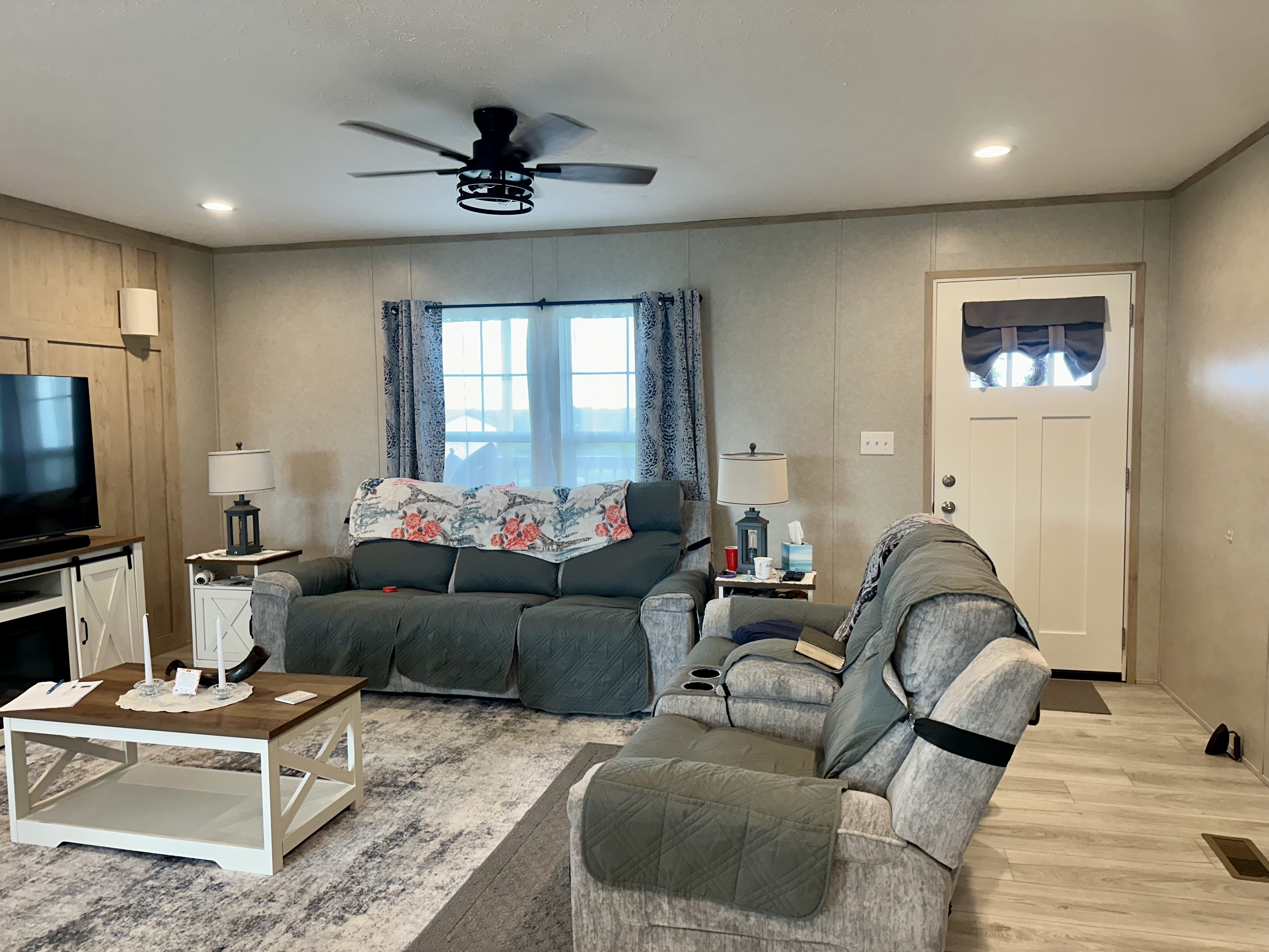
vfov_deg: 56.8
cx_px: 634
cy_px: 476
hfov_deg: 71.6
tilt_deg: -3.1
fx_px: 880
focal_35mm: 24
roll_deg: +0.5
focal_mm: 6.86
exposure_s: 1/120
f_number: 1.78
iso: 200
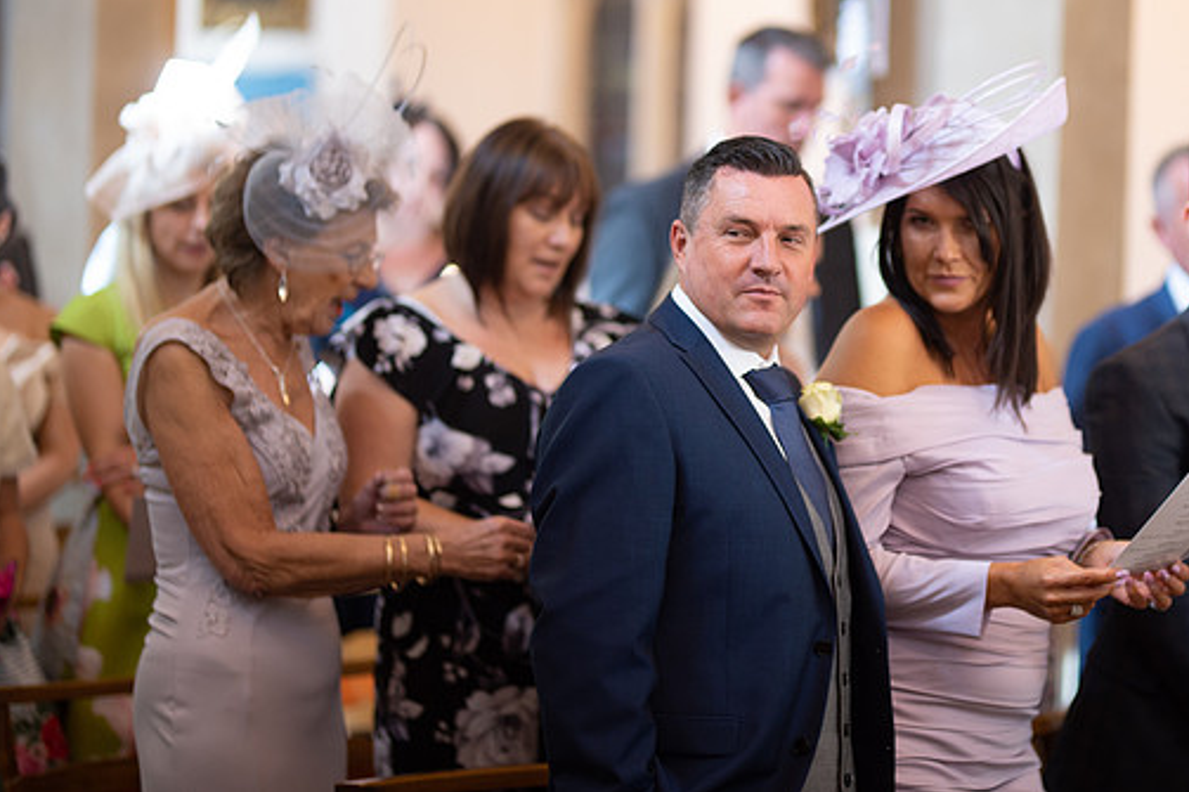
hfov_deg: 17.9
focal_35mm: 114
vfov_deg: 12.0
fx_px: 3764
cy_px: 265
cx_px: 786
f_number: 1.4
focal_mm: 85
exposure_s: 1/200
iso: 800
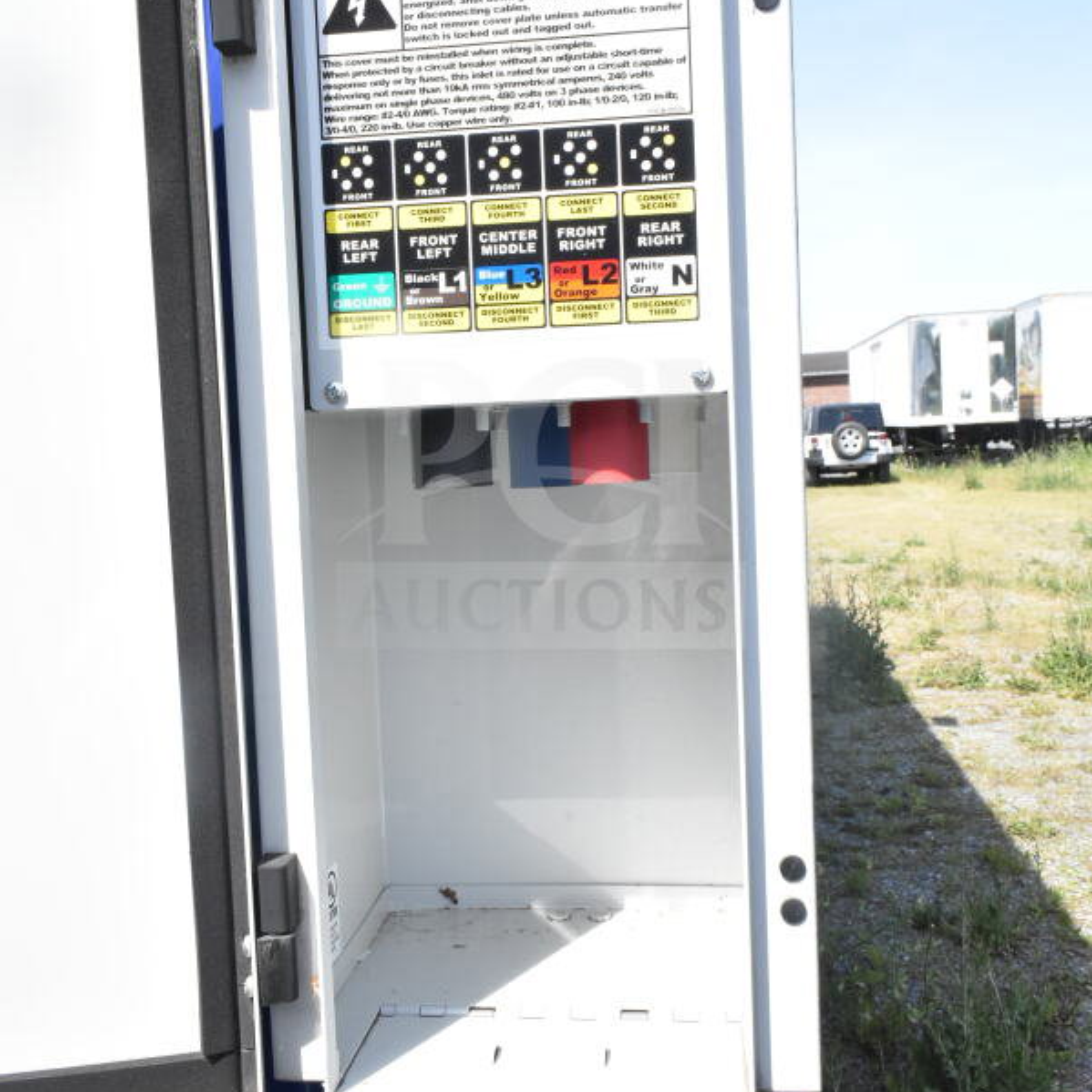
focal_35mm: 35
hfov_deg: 47.2
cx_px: 540
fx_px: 1249
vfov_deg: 47.2
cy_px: 503
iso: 1600
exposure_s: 1/400
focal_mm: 18
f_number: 14
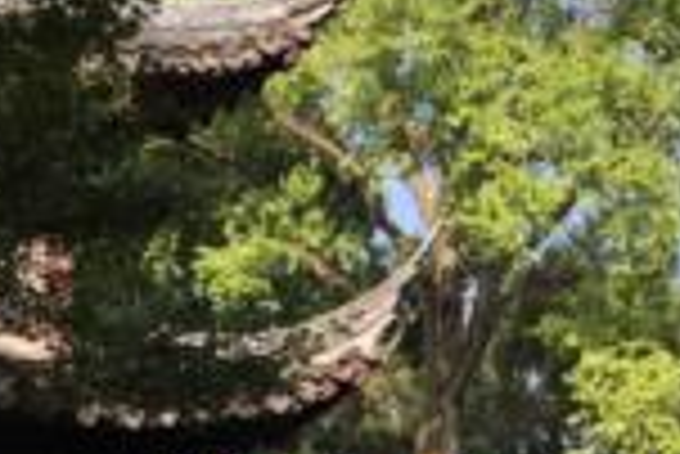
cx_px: 612
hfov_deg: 24.6
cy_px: 476
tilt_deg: +7.2
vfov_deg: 16.7
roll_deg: +1.8
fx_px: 1513
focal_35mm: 80
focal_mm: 4.15
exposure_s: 1/791
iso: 32
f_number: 2.2
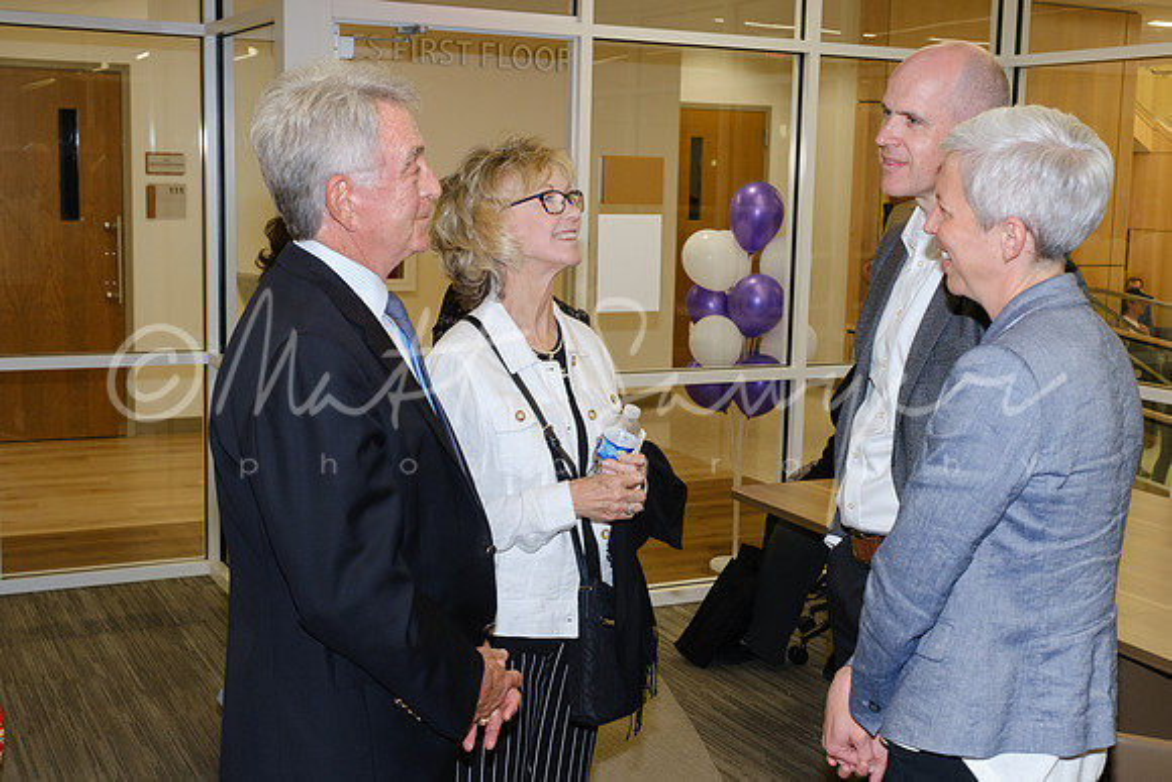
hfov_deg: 43.6
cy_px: 391
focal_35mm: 45
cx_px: 586
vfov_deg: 29.9
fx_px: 1465
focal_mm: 30.2
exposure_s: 1/60
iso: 800
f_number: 5.6
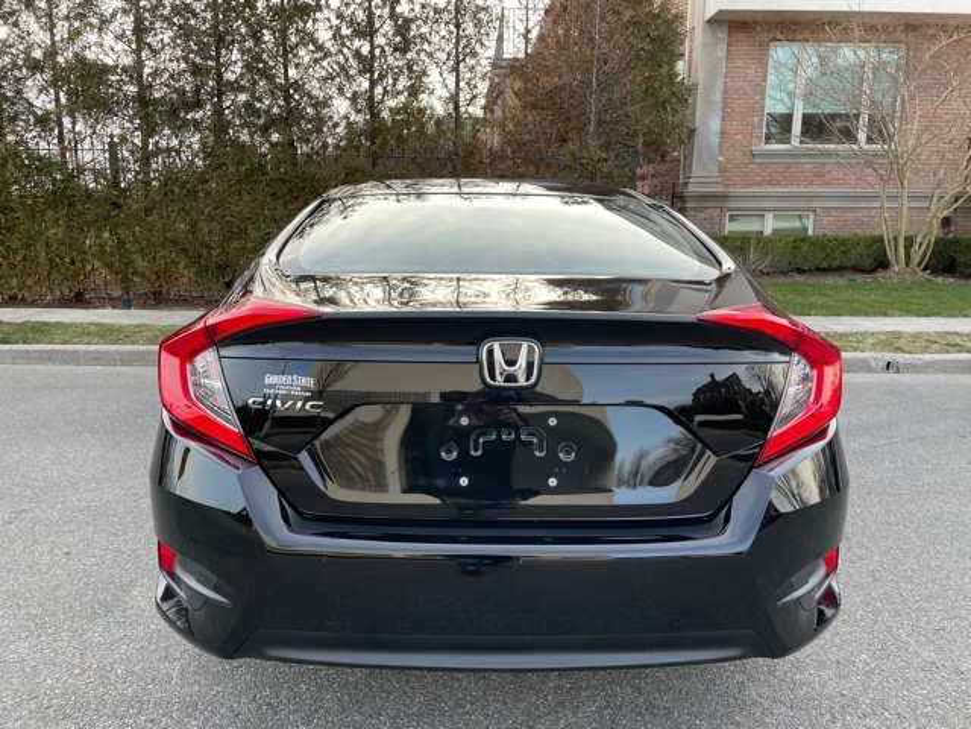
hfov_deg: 67.3
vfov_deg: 53.1
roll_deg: -0.4
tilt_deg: -10.7
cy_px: 364
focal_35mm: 26
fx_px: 729
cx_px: 486
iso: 80
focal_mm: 4.2
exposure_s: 1/121
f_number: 1.6
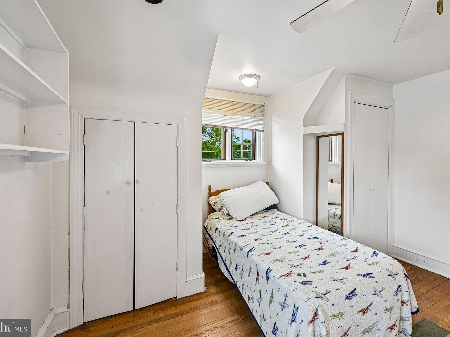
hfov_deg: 94.4
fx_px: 208
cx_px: 241
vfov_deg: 78.0
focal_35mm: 16
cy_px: 160
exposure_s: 1/8
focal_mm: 14
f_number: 8
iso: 400
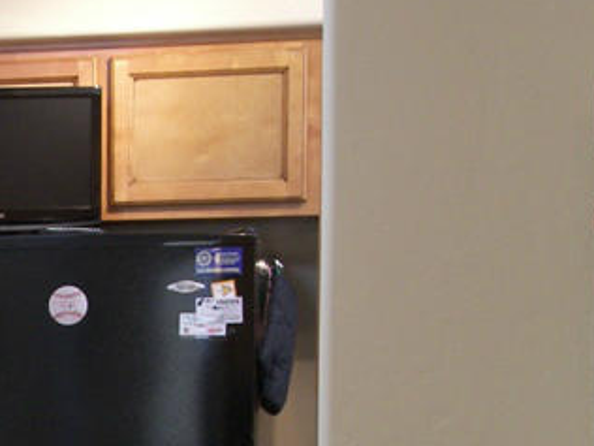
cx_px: -273
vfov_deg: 10.9
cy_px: 551
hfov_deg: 14.0
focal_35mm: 133
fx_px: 2282
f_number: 3.2
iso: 100
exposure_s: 1/13
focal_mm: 8.7
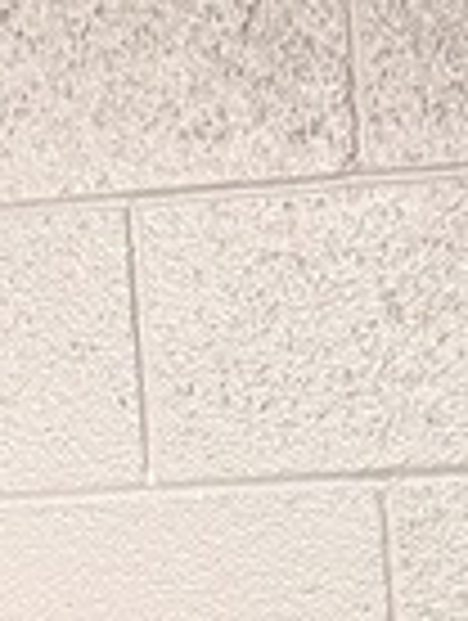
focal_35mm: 178
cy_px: 1962
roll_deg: -0.8
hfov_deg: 7.1
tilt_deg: -12.7
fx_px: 3199
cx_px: 1584
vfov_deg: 8.8
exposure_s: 1/60
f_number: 1.78
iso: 200
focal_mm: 6.76
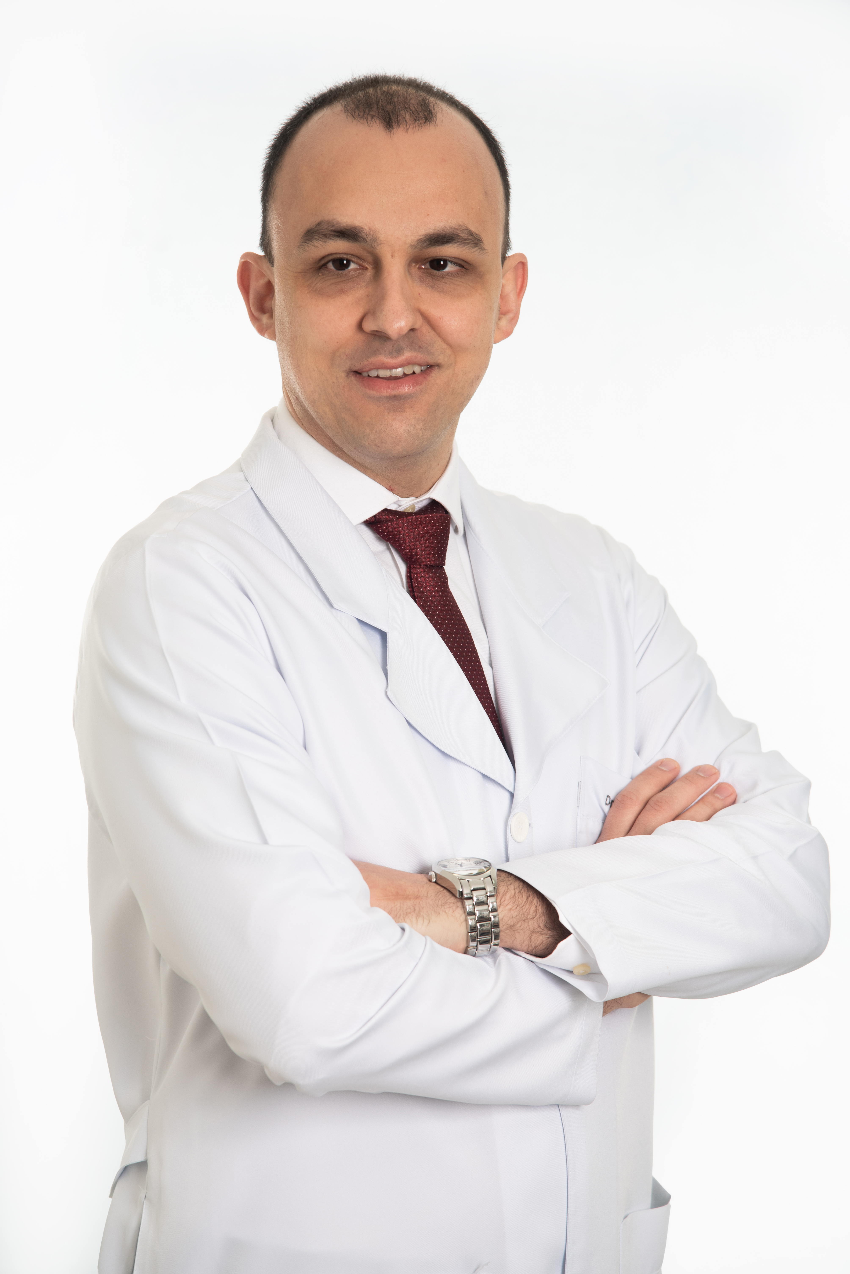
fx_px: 4246
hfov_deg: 11.4
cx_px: 425
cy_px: 637
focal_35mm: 120
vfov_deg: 17.1
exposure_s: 1/160
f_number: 5.6
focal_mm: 120
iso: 250
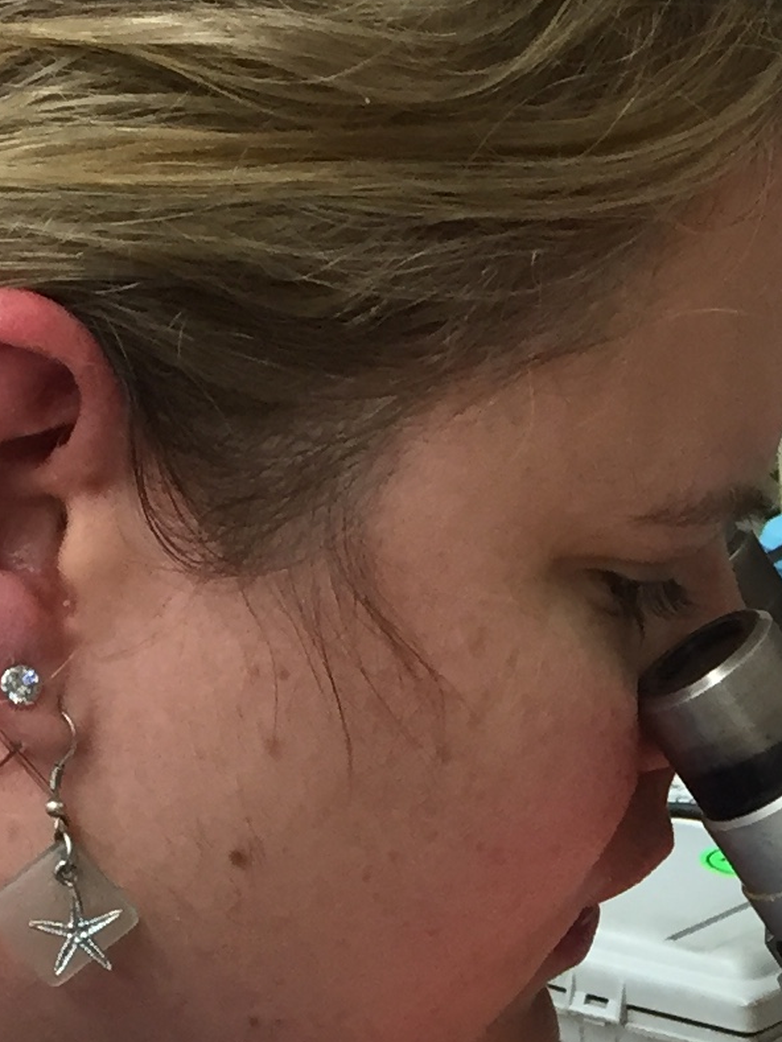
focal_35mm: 120
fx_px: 3614
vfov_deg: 15.2
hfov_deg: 12.2
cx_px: 859
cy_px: 1557
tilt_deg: -29.6
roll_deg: +3.4
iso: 80
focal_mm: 4.15
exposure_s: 1/30
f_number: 2.2
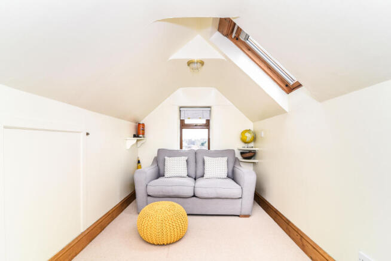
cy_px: 130
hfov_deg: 96.7
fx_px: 174
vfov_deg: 73.8
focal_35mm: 16
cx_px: 196
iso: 500
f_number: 6.3
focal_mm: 16
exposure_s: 1/60
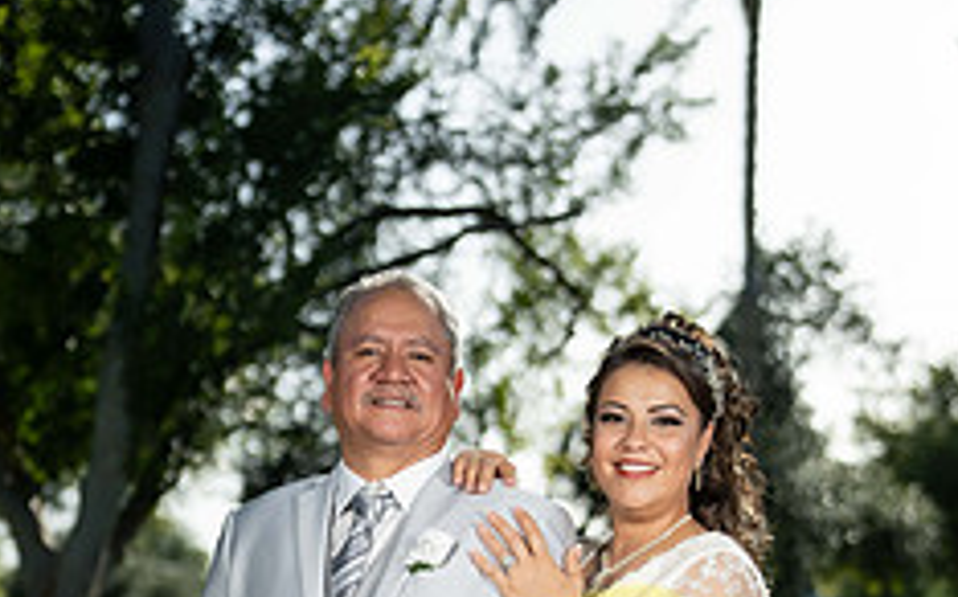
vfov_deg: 12.2
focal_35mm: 102
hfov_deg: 20.4
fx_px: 2662
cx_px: 508
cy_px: 887
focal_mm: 52
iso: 160
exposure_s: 1/3200
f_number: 2.2
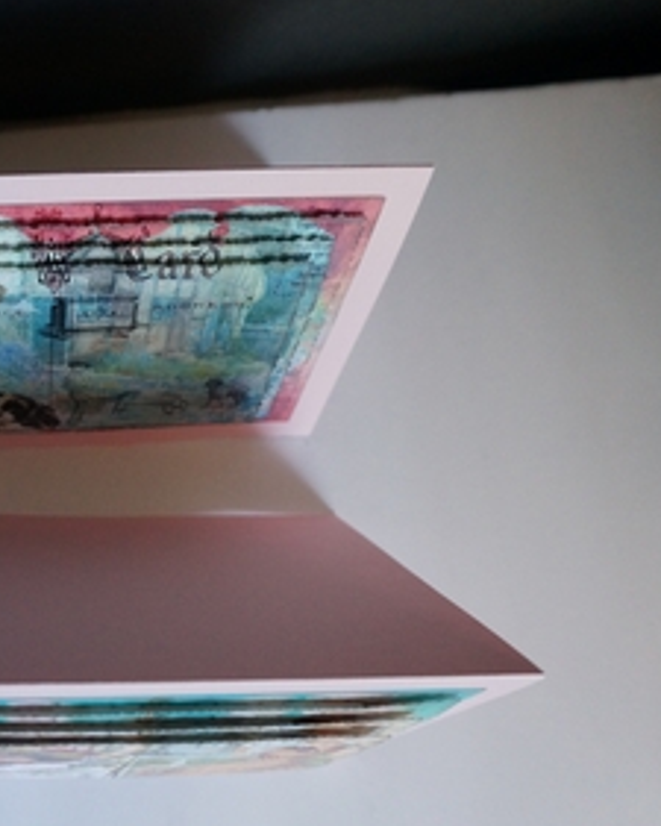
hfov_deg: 38.5
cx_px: 73
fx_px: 880
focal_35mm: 36
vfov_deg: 50.3
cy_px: 428
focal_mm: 16
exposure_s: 1/160
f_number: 4
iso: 1600
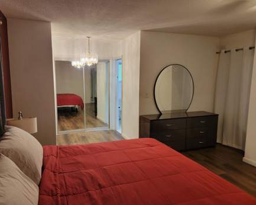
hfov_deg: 65.9
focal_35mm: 26
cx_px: 118
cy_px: 104
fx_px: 197
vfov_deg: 55.0
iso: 200
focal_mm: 6.7
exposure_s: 1/60
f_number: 1.8
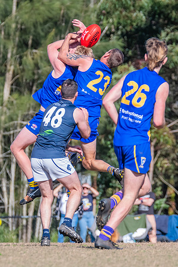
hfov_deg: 1.9
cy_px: 84
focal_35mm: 714
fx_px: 5293
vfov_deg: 2.9
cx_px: 71
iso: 800
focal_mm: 310
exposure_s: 1/2000
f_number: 7.1
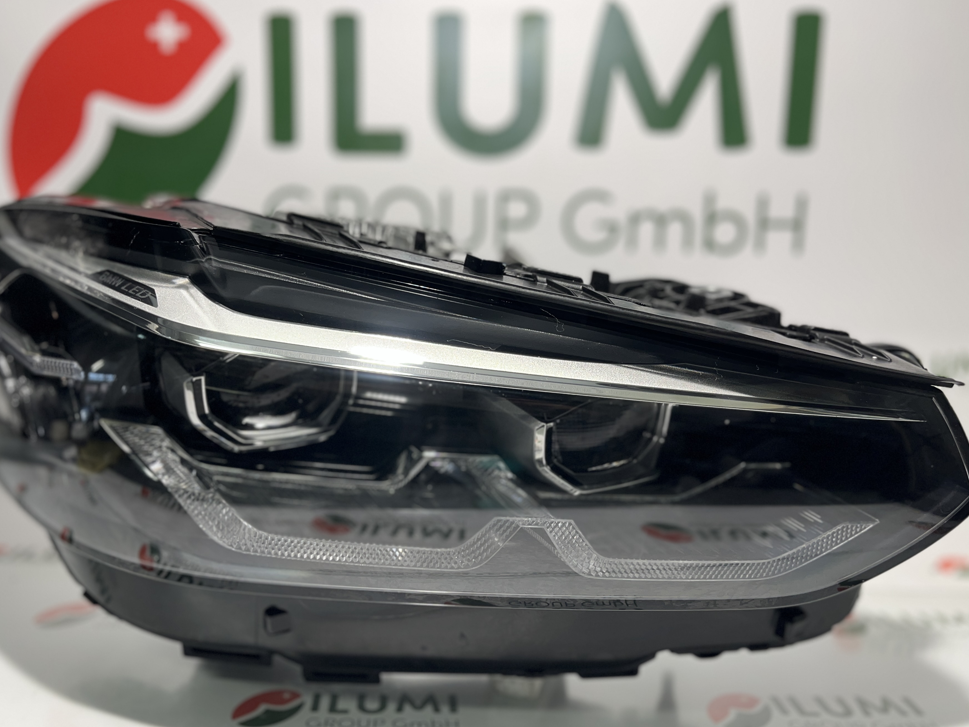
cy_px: 405
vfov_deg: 46.7
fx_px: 840
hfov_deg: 59.9
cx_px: 444
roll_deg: -2.0
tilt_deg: -11.6
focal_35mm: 30
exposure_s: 1/100
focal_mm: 5.1
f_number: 1.6
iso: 40
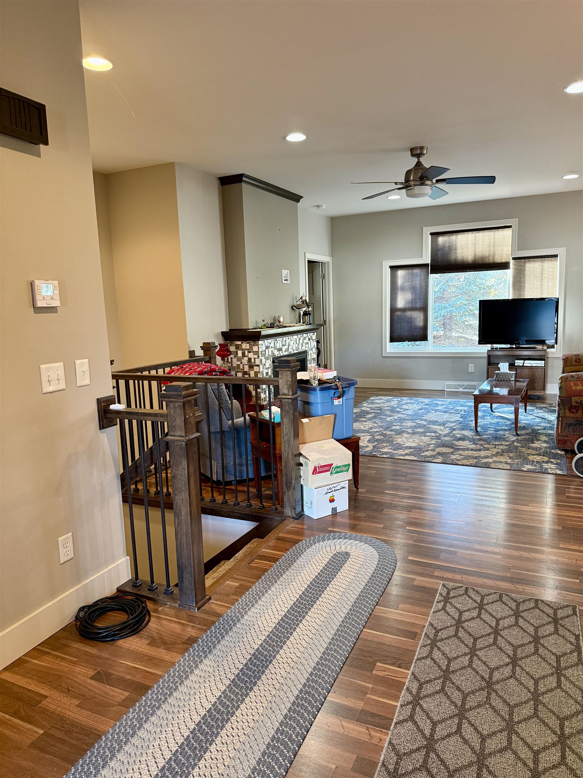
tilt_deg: -8.8
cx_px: 292
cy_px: 389
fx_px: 539
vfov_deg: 71.6
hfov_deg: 56.8
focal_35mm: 24
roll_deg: +1.5
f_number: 1.78
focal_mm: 6.76
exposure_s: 1/60
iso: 320
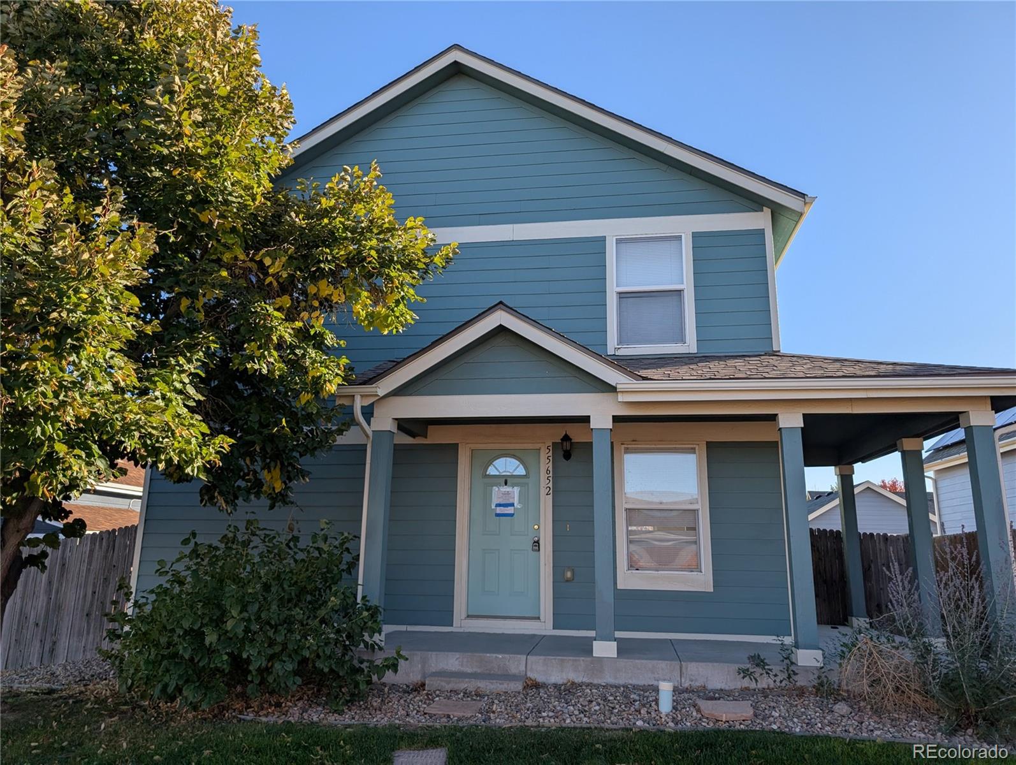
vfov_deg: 56.9
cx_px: 508
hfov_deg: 71.5
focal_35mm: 24
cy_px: 382
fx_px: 705
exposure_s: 1/628
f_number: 1.68
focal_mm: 6.9
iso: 21
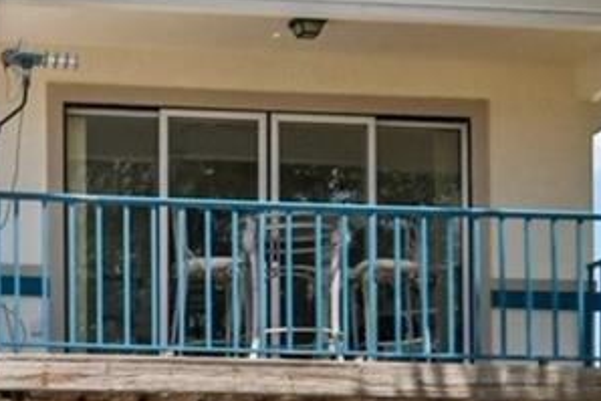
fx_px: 1971
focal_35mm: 118
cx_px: -91
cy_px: 401
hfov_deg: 16.7
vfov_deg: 11.5
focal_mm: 22
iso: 400
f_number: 8
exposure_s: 1/2000
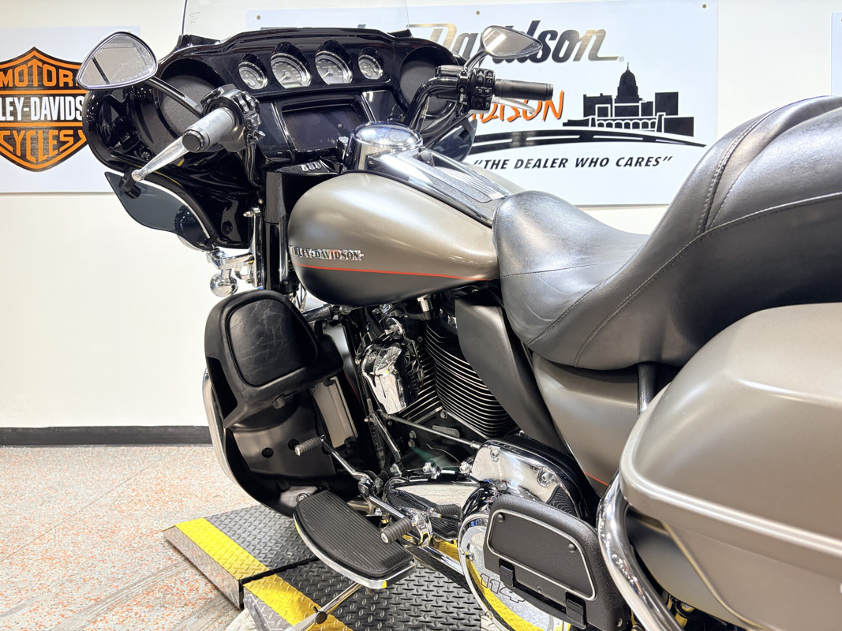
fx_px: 632
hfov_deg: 67.3
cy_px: 316
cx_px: 421
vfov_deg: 53.1
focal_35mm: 26
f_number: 1.6
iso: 100
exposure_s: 1/120
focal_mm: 5.96
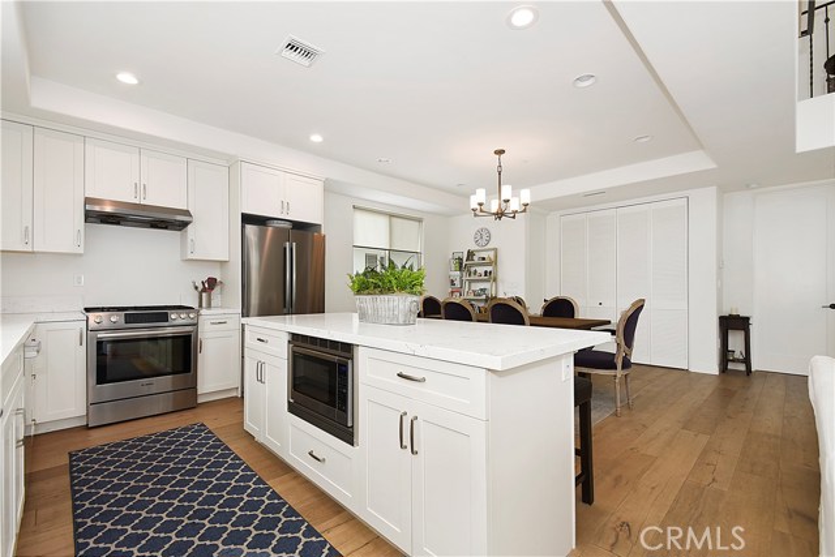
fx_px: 348
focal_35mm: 15
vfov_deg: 77.4
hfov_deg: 100.4
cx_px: 418
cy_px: 278
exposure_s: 1/40
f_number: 8
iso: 320
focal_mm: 10
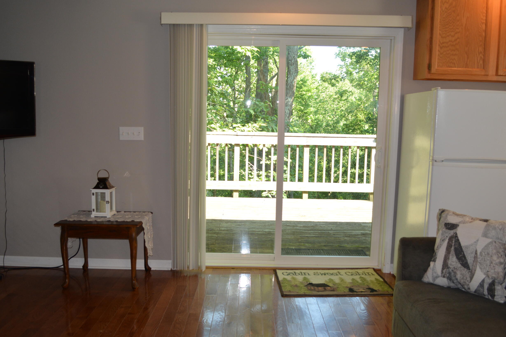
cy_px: 172
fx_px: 464
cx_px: 243
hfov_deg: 57.2
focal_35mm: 33
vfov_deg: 40.0
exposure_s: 1/125
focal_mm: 18
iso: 360
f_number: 3.5
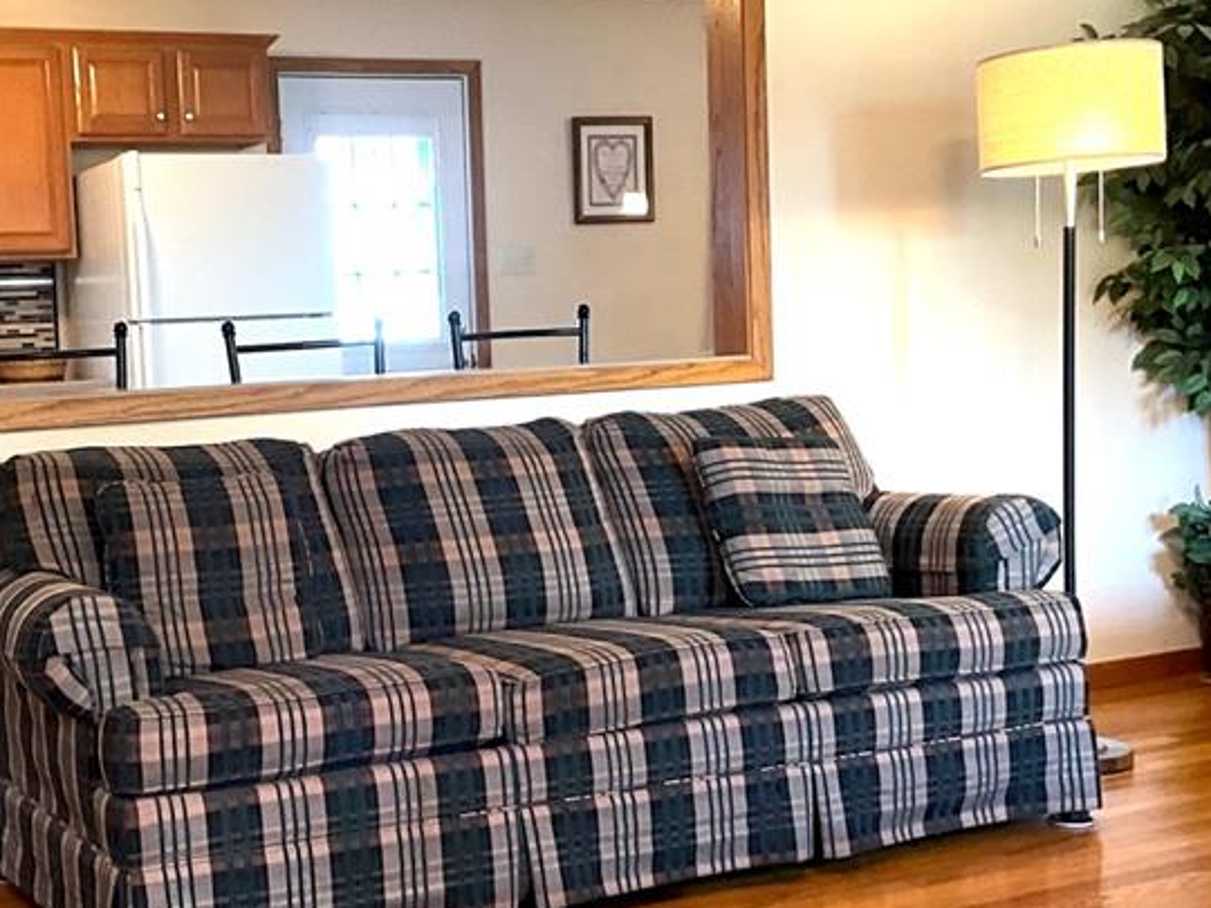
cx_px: 375
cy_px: 491
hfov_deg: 34.5
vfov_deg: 26.6
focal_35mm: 55
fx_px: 1924
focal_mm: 3
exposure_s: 1/60
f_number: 1.8
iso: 125
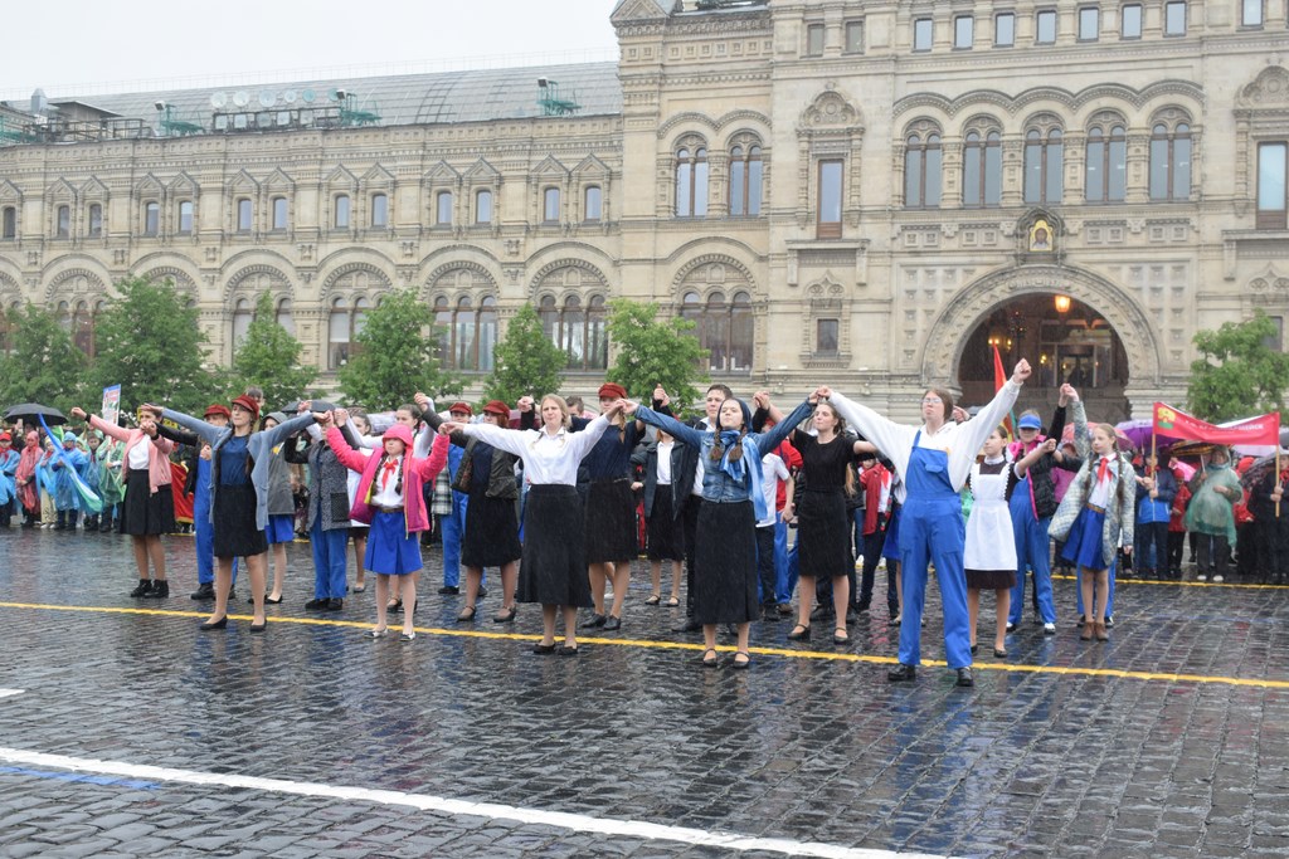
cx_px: 644
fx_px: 1665
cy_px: 430
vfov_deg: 29.0
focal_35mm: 46
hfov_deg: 42.3
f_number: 7.1
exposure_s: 1/200
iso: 400
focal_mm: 31
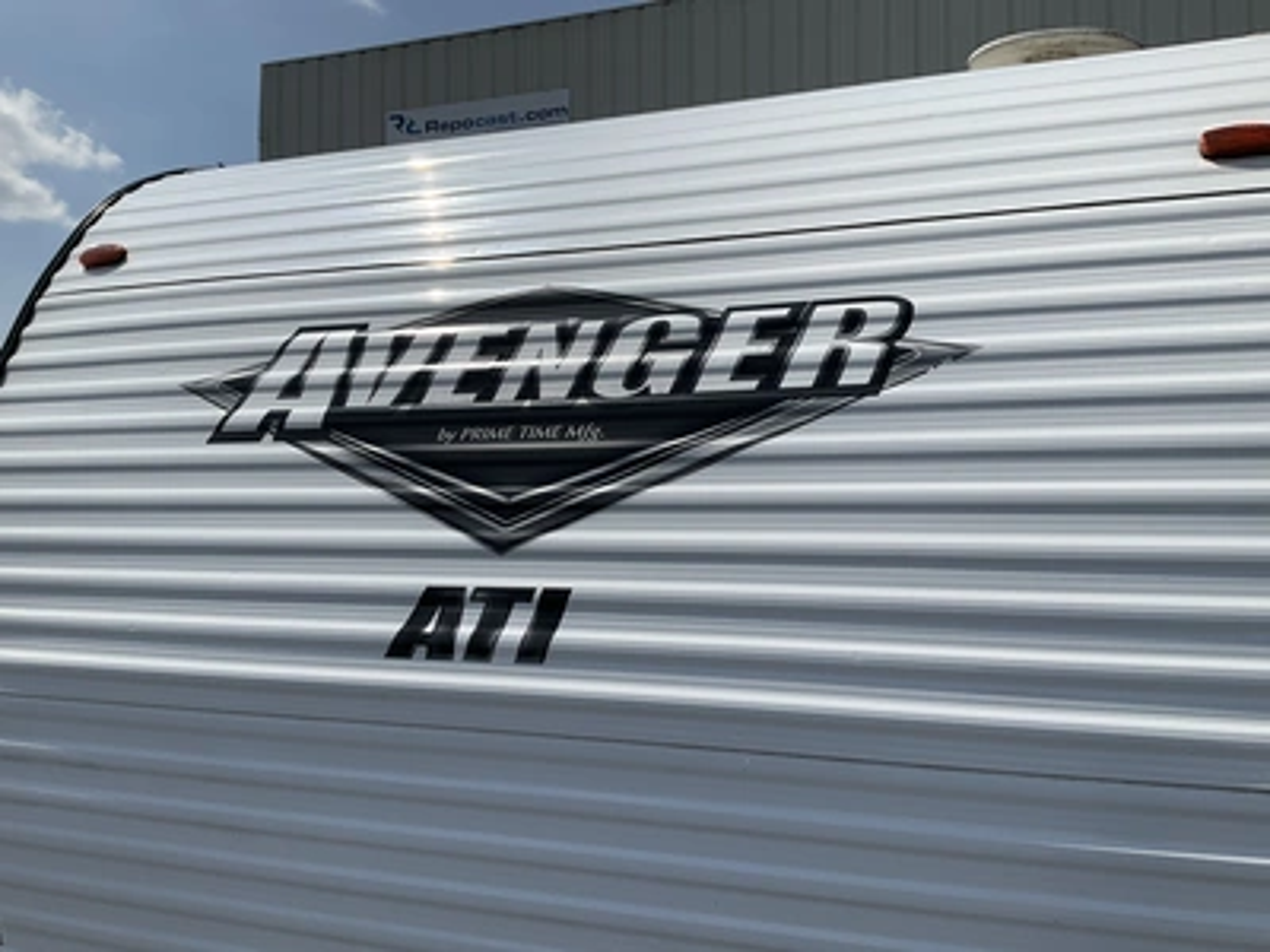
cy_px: 476
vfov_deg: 48.2
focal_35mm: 29
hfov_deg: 61.7
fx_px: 1064
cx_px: 635
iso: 25
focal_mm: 3
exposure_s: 1/4785
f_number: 1.8
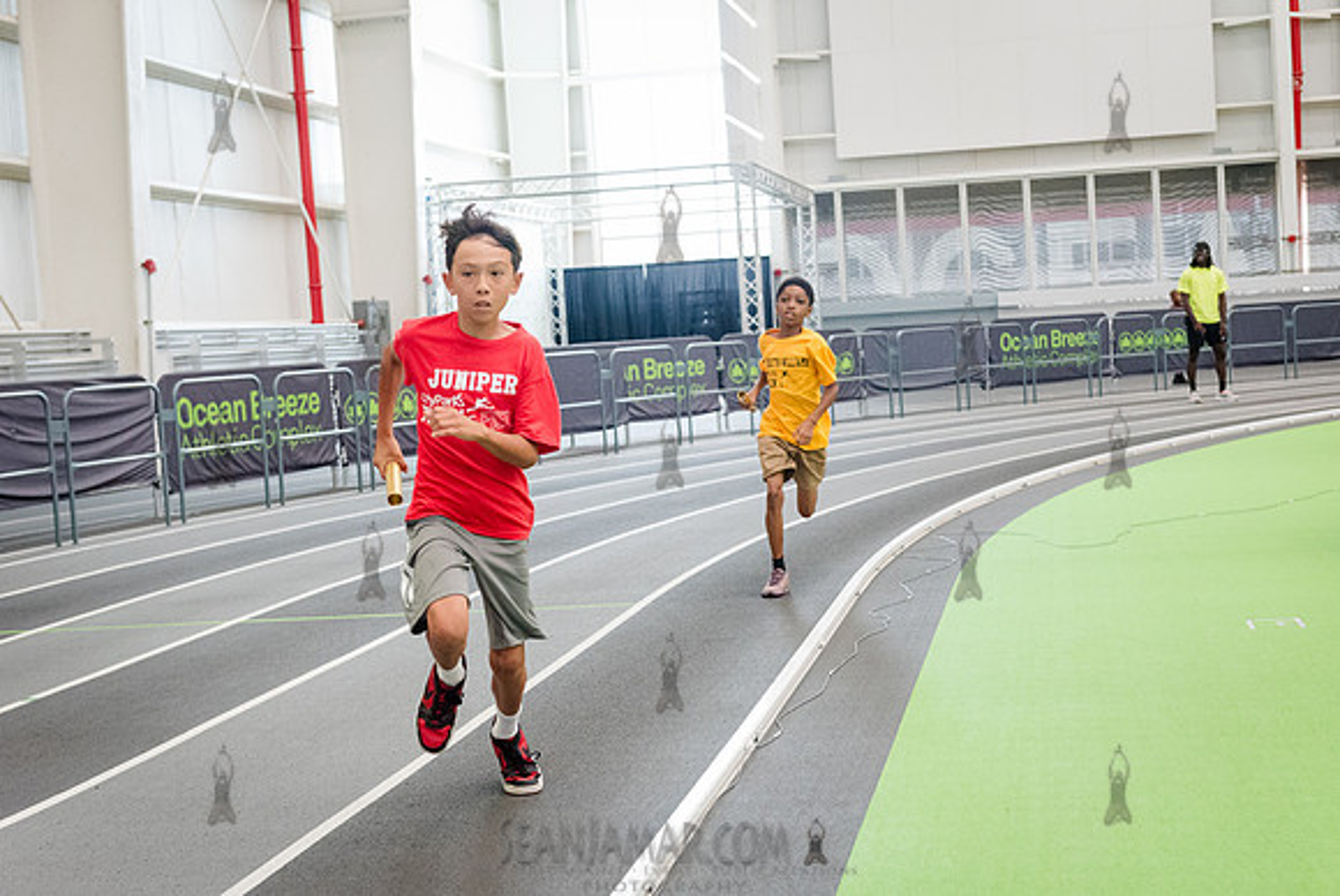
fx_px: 1947
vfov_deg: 25.9
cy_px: 487
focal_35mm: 52
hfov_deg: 38.0
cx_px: 730
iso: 6400
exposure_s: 1/1000
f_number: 3.5
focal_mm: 48
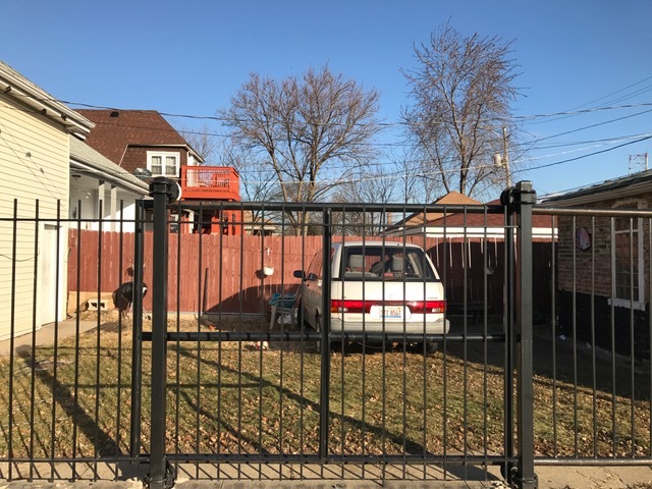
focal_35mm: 28
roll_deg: +0.5
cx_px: 326
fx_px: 527
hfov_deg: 63.4
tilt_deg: +3.2
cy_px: 244
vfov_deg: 49.7
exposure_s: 1/1880
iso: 20
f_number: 1.8
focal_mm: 3.99
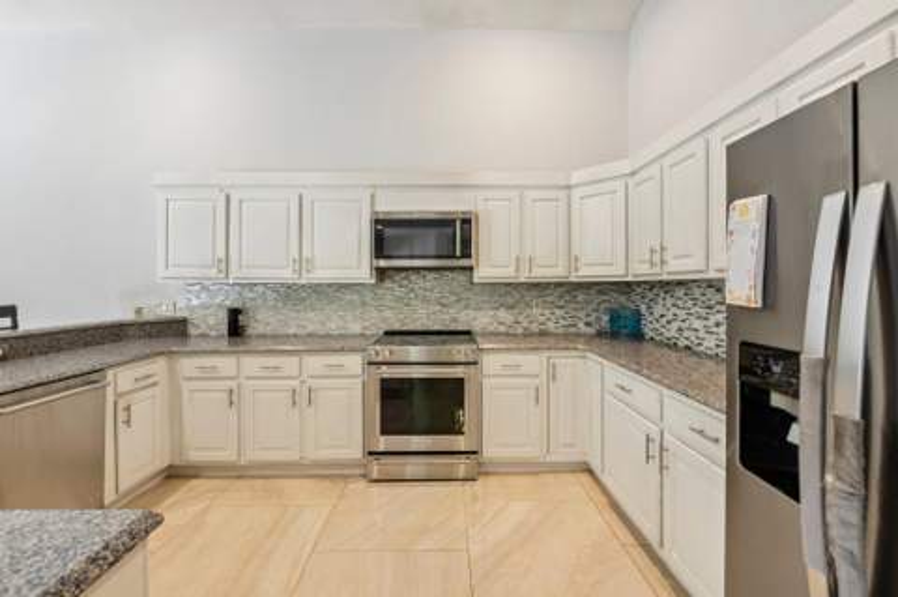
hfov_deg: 104.3
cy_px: 298
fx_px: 349
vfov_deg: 81.1
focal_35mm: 14
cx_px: 449
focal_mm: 14
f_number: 9
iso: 200
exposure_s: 1/5
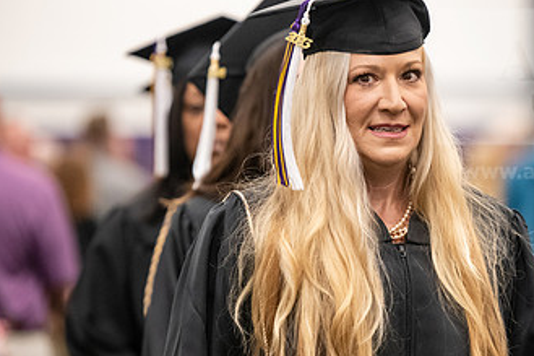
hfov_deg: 6.9
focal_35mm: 300
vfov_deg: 4.6
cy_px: 206
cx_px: 388
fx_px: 4448
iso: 3200
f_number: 3.2
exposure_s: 1/200
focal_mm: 170
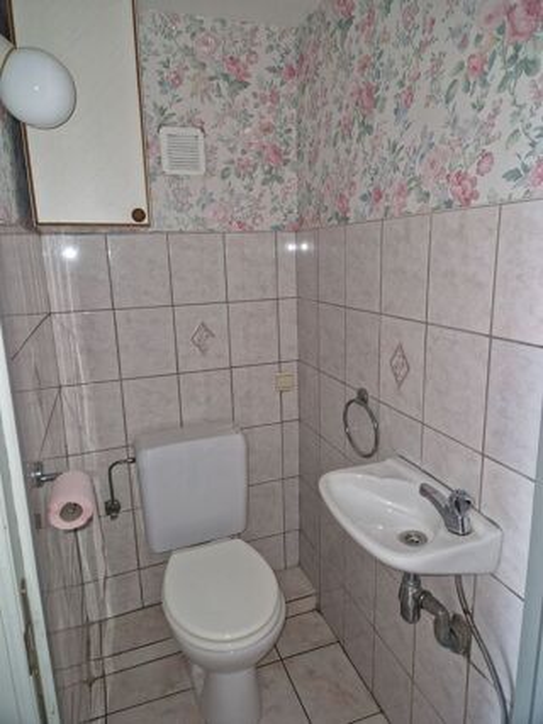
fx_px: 481
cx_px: 272
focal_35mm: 23
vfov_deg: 73.9
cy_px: 362
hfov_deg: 58.9
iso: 800
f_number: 1.8
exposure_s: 1/100
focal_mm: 5.4
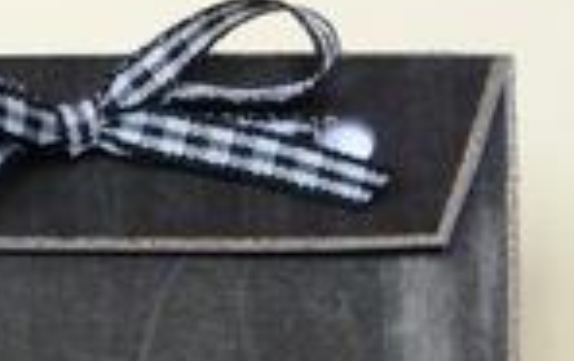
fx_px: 3180
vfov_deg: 6.2
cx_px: 66
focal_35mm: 203
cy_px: 819
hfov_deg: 10.3
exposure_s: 1/40
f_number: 4
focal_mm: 10.3
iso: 400
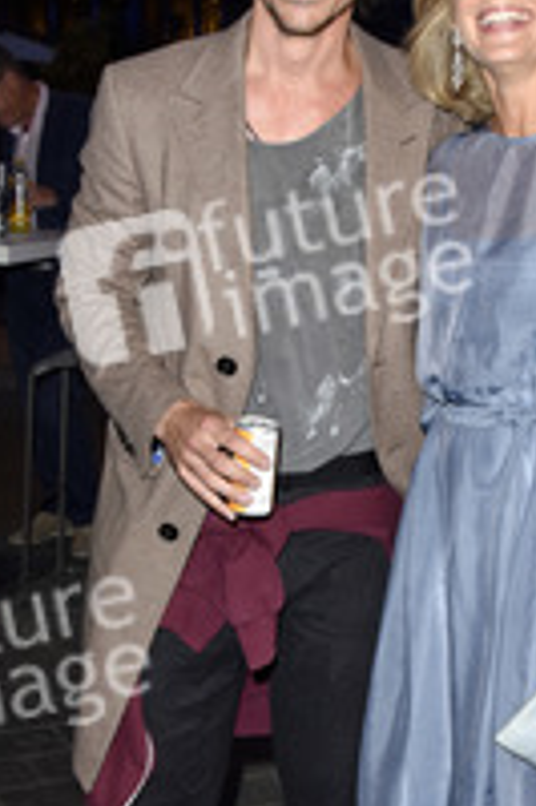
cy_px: 472
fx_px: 1432
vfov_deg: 31.4
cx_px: 383
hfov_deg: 21.1
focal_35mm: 64
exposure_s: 1/80
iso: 800
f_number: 5.6
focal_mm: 32
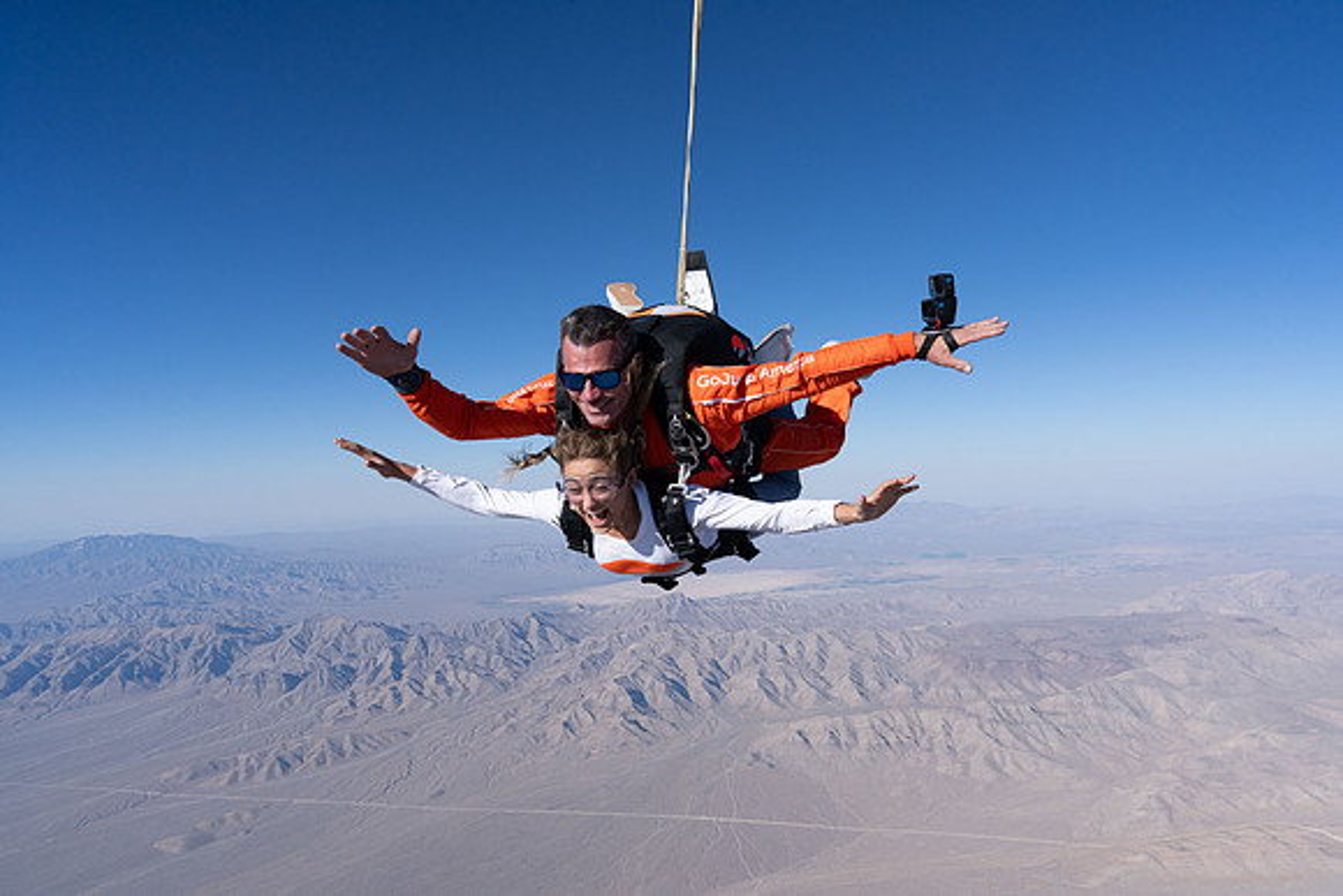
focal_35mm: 24
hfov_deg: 73.7
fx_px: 896
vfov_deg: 53.2
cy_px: 448
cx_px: 672
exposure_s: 1/2000
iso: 800
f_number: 11
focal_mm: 24
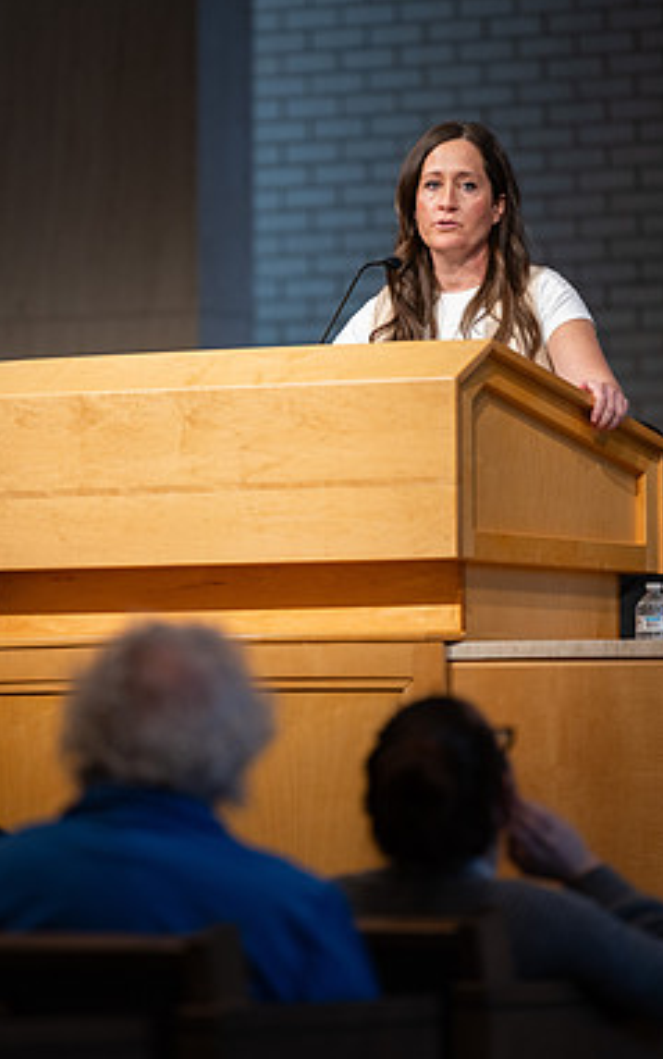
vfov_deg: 8.7
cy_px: 477
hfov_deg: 5.5
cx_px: 275
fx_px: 6933
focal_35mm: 240
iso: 640
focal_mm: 200
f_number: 2.8
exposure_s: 1/160
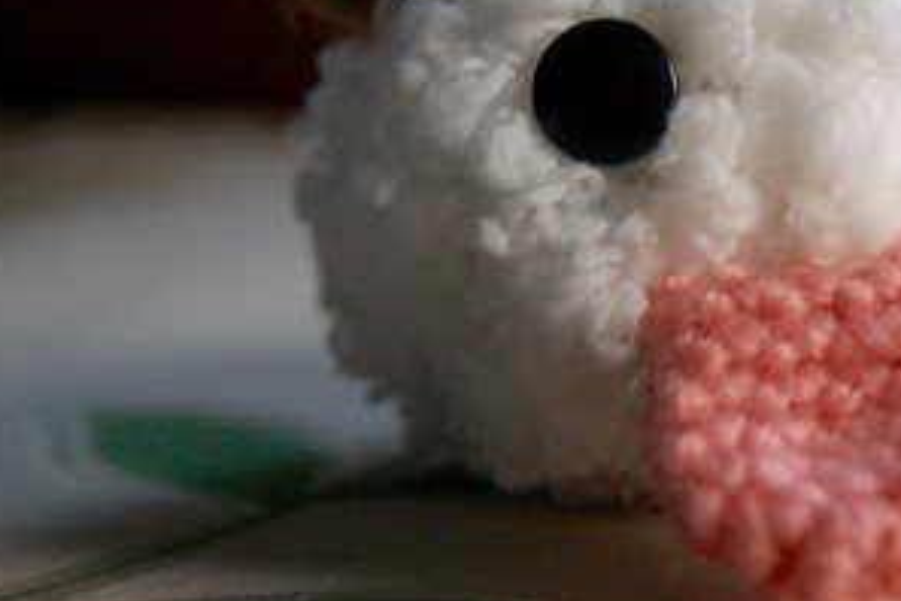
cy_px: 170
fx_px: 3879
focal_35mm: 155
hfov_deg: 13.1
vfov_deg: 8.8
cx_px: 852
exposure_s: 1/25
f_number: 4.2
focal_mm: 48
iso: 800
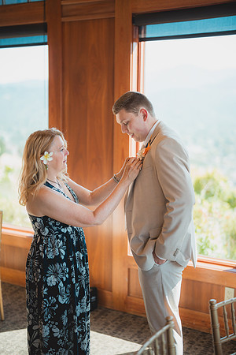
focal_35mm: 50
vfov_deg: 39.6
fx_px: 492
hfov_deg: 27.0
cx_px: 118
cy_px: 178
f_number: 1.3
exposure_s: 1/2000
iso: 400
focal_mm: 50
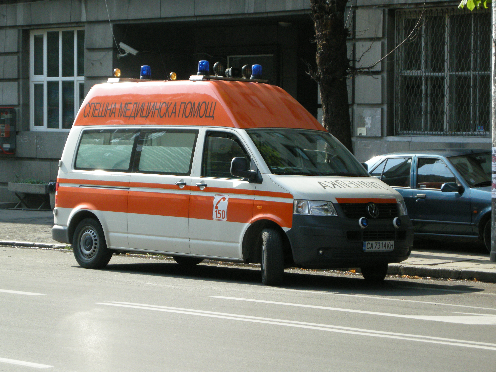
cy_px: 186
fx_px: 1762
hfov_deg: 16.0
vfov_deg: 12.0
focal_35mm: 123
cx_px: 248
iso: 187
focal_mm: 26.3
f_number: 5.3
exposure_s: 1/250
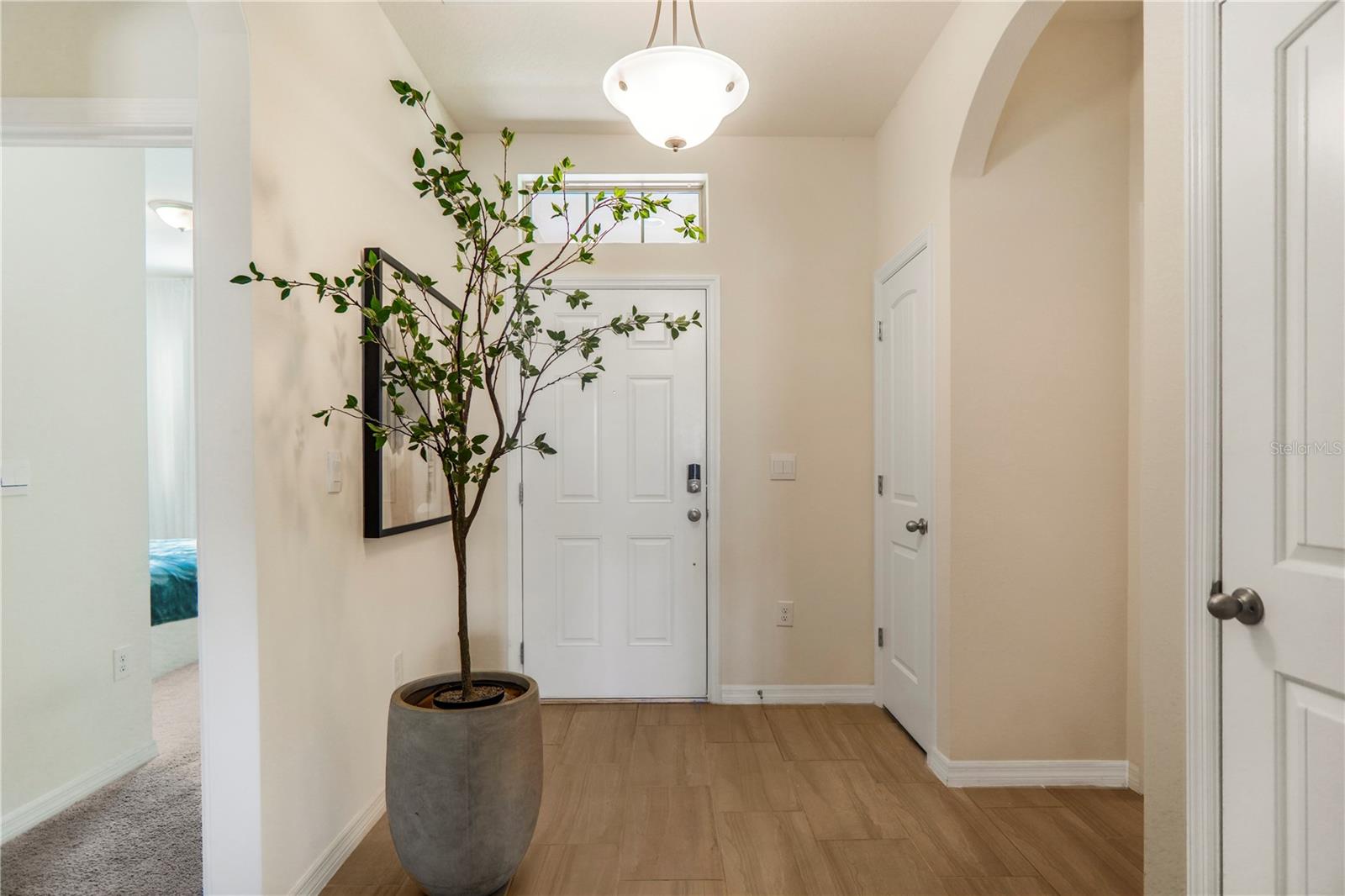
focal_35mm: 18
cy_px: 448
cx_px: 672
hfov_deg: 90.0
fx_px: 672
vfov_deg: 67.4
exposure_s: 1/40
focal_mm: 12
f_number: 2
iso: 100
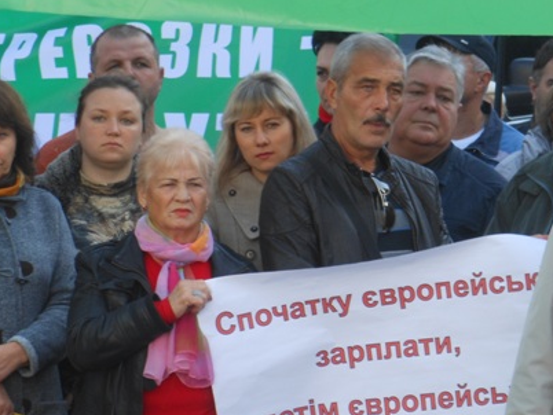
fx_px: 4859
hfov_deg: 6.5
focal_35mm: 304
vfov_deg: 4.9
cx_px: 316
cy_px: 153
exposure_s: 1/60
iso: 80
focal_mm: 34
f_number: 5.6
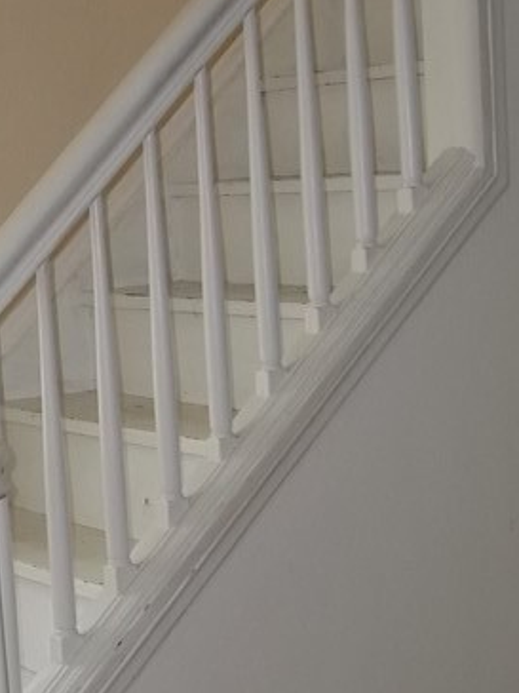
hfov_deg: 16.1
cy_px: 451
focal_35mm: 90
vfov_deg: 21.7
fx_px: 1799
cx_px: 21
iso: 64
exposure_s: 1/30
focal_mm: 5.7
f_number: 2.9
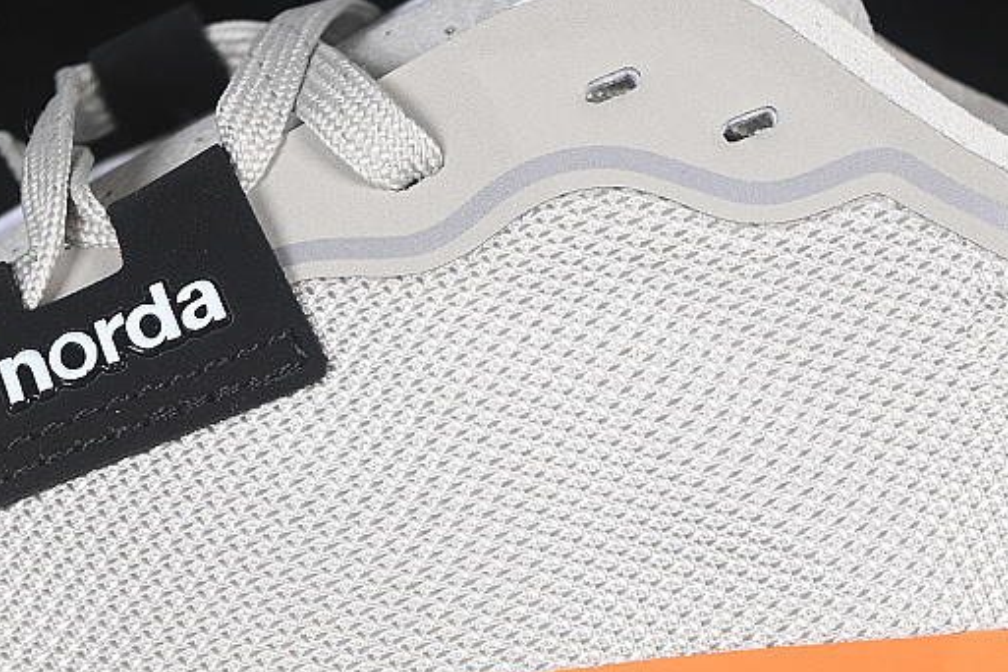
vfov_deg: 8.6
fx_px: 4424
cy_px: 643
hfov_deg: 13.0
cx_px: 517
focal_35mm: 158
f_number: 7.1
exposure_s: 1/80
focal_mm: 50
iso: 160
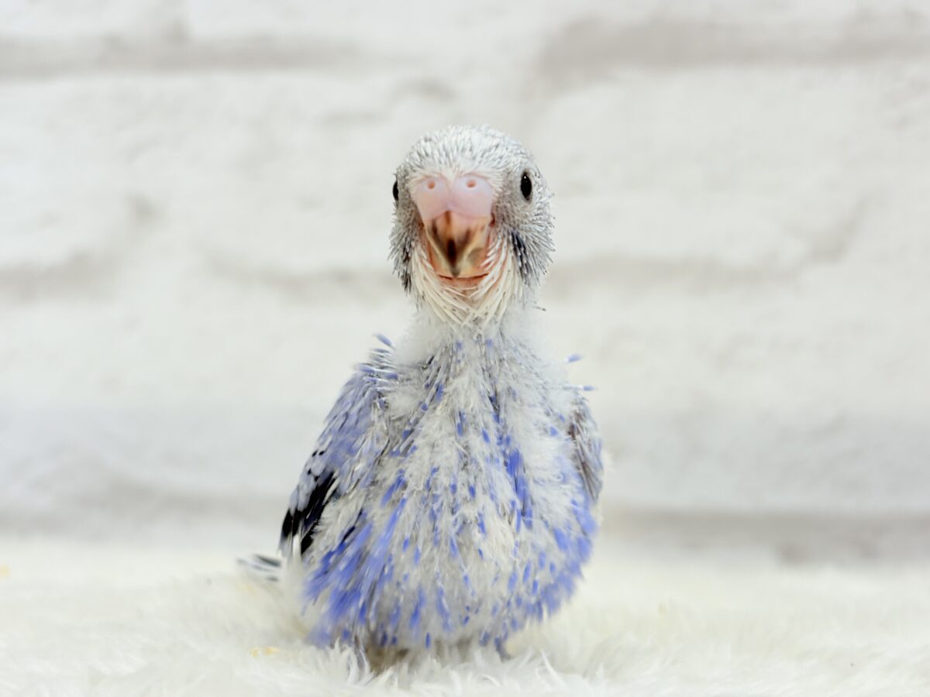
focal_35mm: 52
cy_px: 348
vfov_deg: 28.0
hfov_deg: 36.8
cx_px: 465
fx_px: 1397
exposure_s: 1/50
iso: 25
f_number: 1.6
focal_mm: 5.96
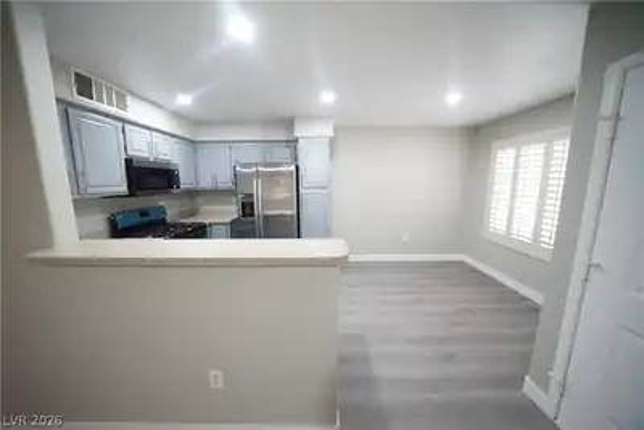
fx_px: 215
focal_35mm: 12
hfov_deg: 112.6
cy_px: 215
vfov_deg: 90.1
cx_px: 322
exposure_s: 1/125
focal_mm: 12
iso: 20000
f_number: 9
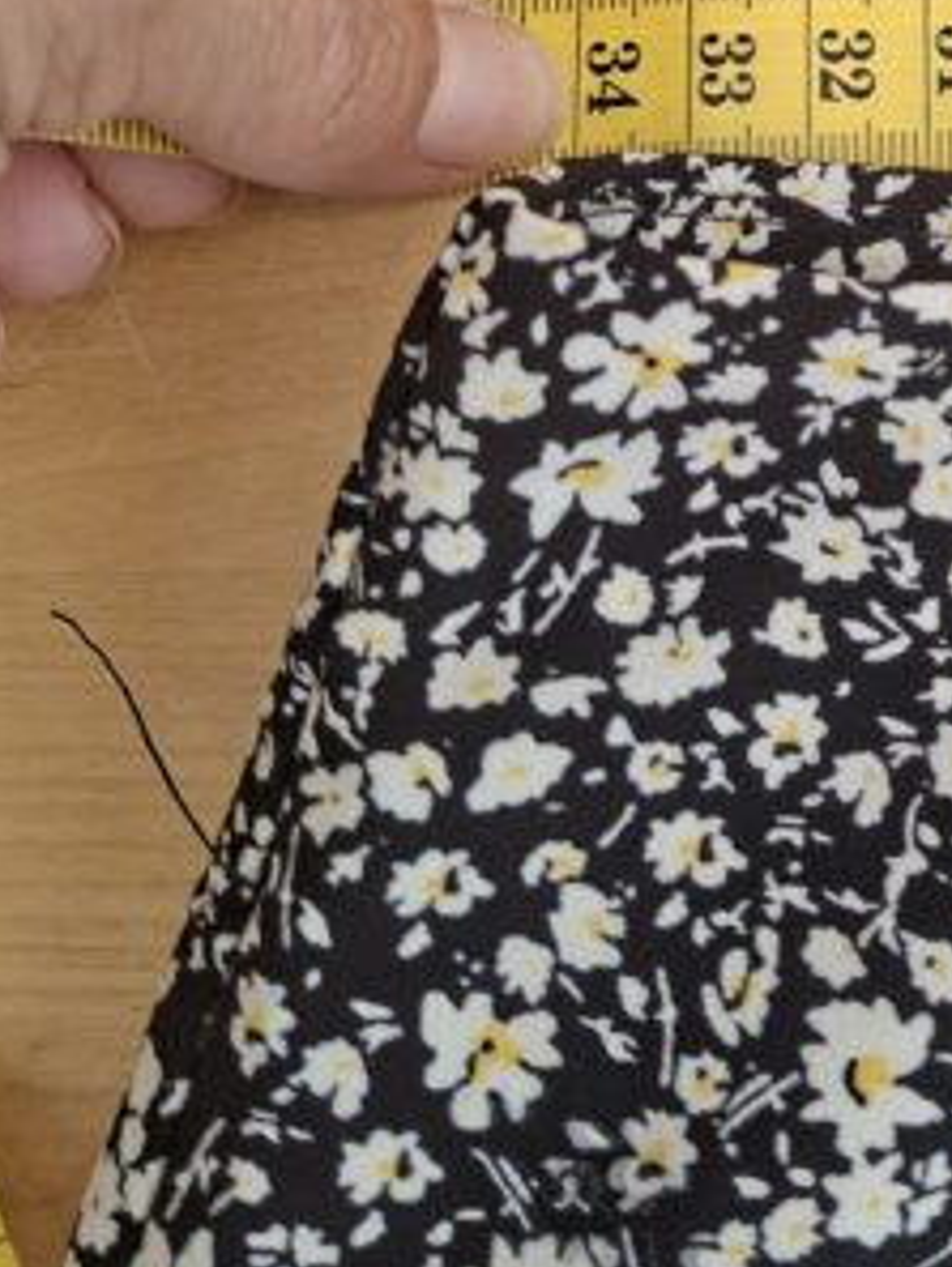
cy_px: 17
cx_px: 1191
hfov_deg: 21.7
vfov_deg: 29.3
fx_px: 2272
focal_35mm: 62
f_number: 1.8
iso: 50
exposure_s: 1/240
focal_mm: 5.54
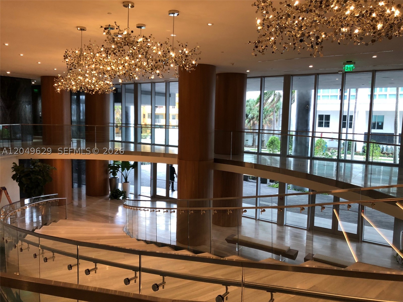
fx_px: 326
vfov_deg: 49.7
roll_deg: -1.7
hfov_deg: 63.4
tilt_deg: -6.6
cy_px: 151
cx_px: 202
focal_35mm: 28
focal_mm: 3.99
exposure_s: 1/24
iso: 40
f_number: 1.8
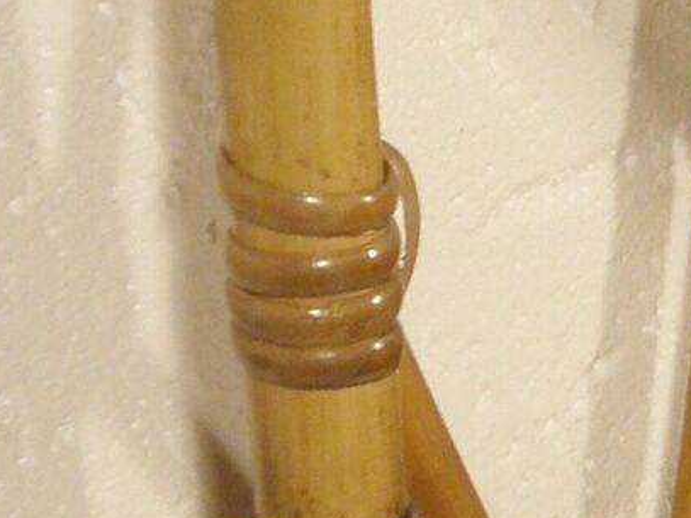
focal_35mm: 340
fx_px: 6785
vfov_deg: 4.4
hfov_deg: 5.5
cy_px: -168
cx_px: 1908
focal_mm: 9.7
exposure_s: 1/50
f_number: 4.1
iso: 125
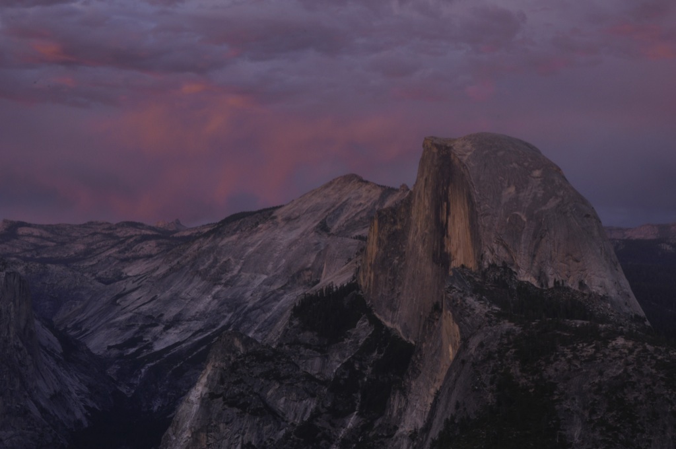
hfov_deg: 28.1
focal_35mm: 72
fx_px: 1350
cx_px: 338
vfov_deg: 18.9
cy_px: 224
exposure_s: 1
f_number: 29
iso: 250
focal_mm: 48
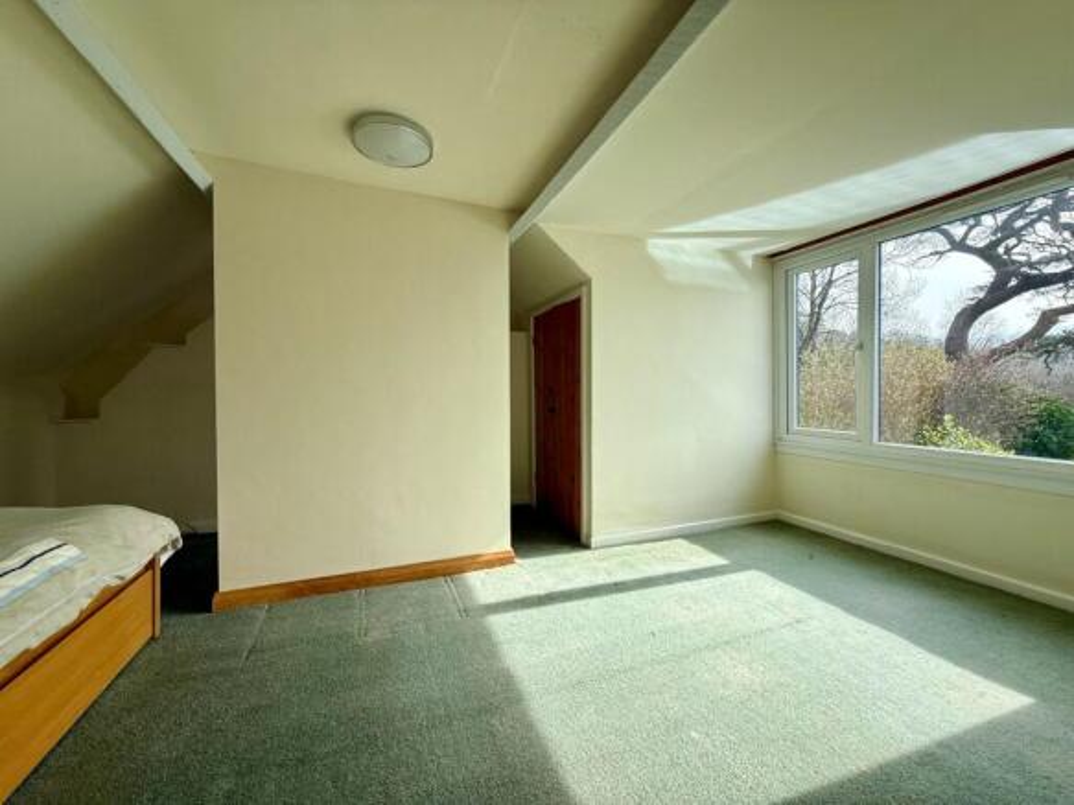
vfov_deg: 85.7
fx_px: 434
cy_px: 402
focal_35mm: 14
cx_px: 537
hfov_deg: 102.1
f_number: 2.2
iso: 50
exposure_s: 1/522
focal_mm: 2.22
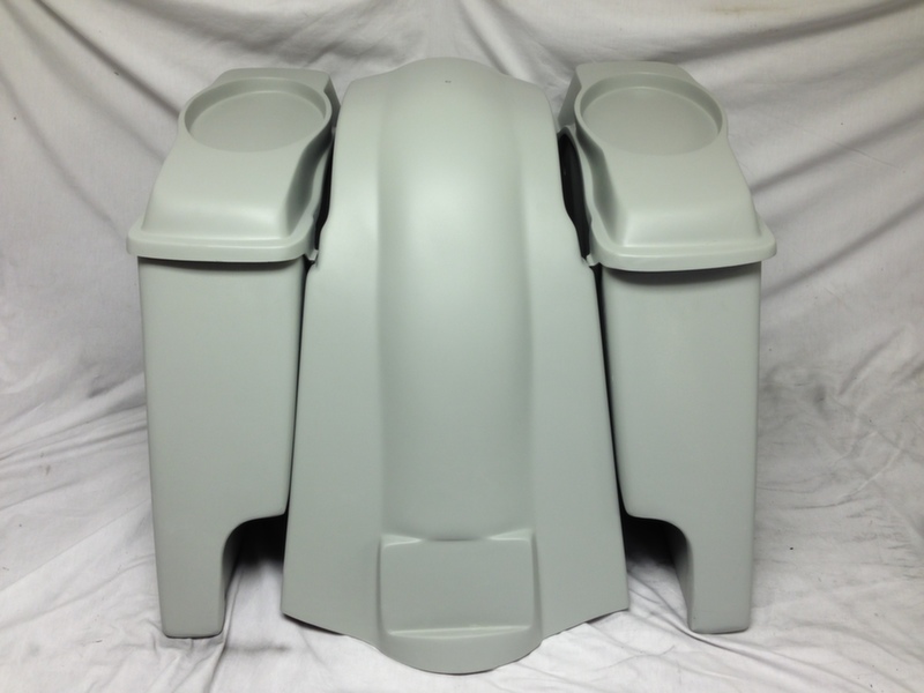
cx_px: 462
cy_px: 346
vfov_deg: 42.9
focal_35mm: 33
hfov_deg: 55.4
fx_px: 881
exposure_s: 1/24
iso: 50
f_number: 2.4
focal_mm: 4.12
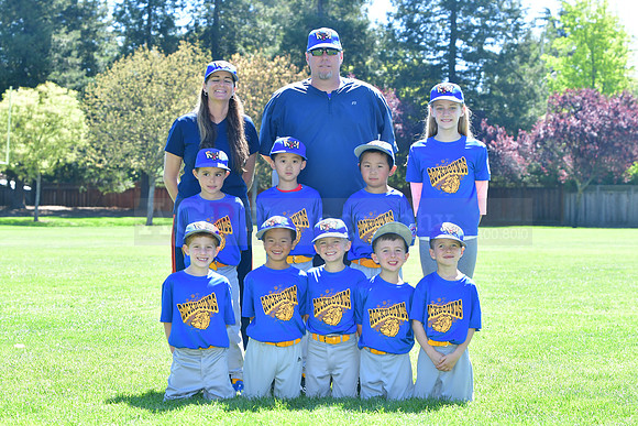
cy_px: 213
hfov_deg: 17.1
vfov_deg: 11.4
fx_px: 2127
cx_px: 319
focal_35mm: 120
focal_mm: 80
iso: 400
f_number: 6.3
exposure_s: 1/400
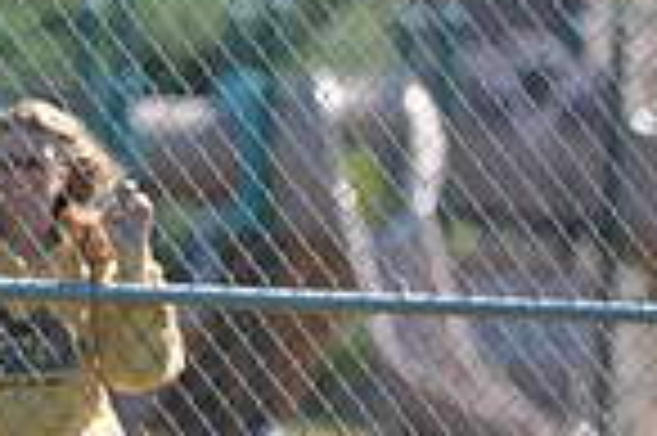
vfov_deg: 0.9
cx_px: -630
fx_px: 29386
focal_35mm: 1612
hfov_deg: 1.3
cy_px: 582
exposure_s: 1/2000
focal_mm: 270
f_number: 4
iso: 640
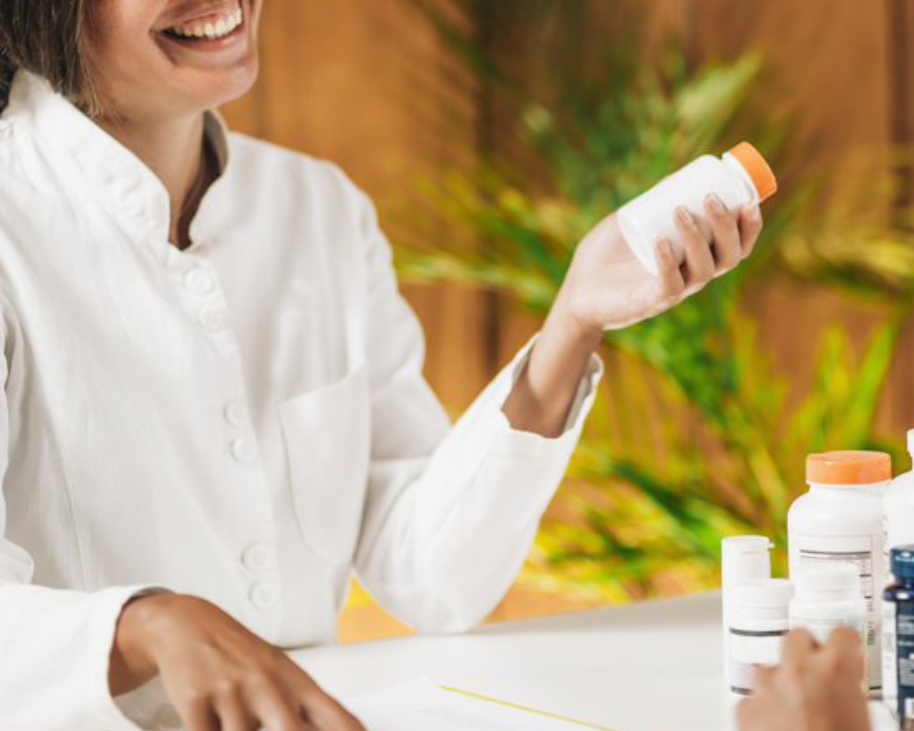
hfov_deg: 13.0
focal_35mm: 148
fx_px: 4004
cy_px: 229
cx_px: 661
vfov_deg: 10.4
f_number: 1.8
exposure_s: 1/160
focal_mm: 85
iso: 64
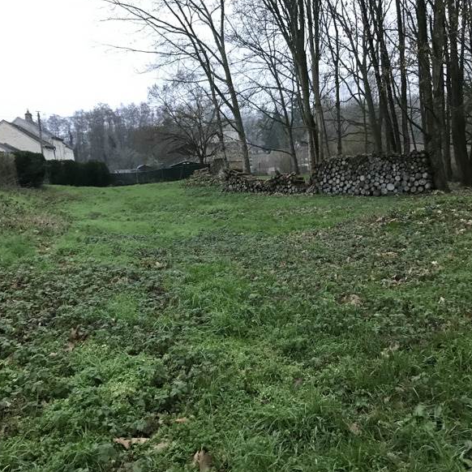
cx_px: 251
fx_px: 525
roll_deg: +5.2
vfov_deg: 48.4
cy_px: 232
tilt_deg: -6.7
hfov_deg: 48.4
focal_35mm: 34
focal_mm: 3.99
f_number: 1.8
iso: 80
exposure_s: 1/17
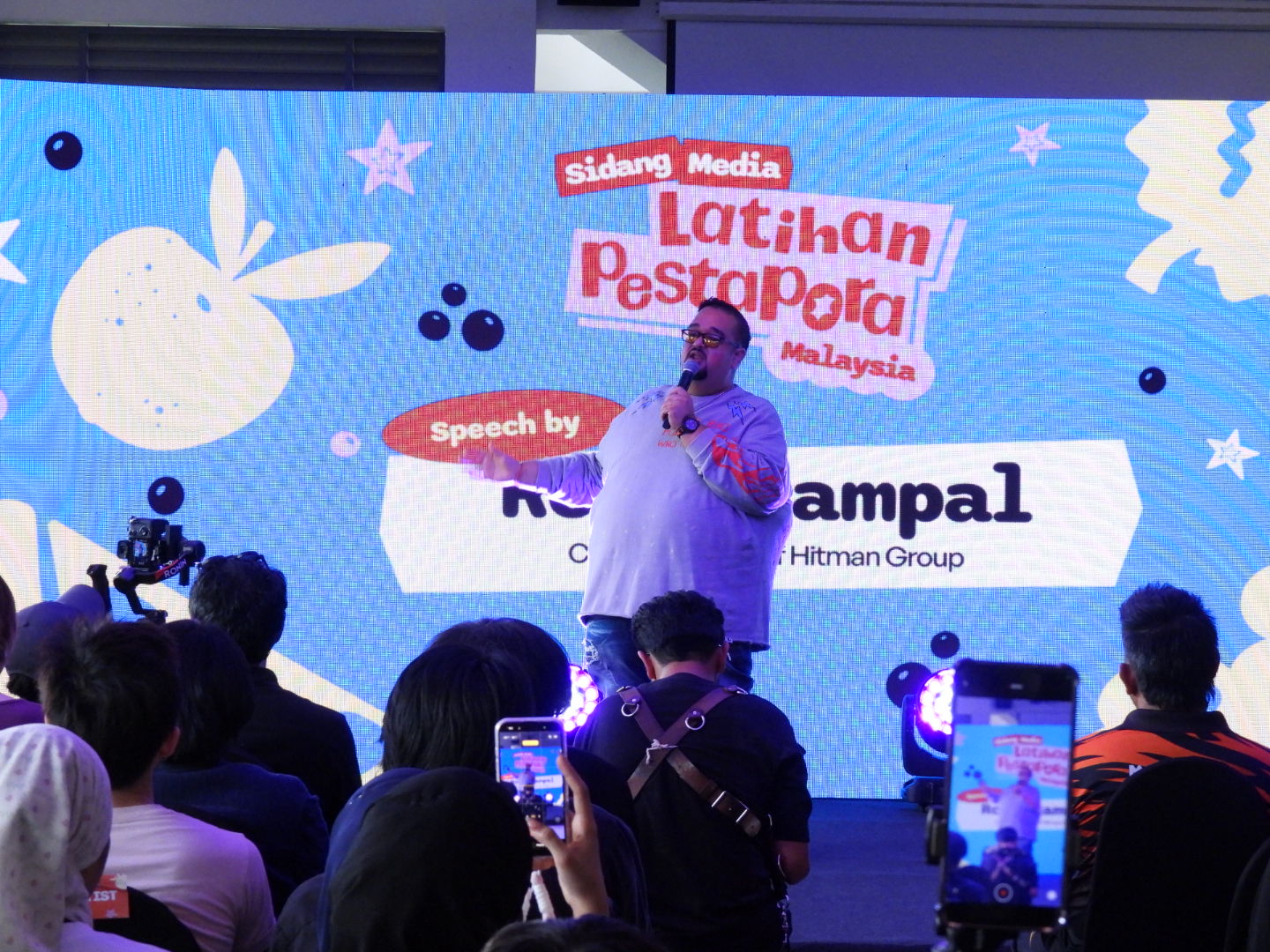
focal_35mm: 85
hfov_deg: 23.0
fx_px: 3119
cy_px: 476
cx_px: 635
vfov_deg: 17.4
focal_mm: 15.2
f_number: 4
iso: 800
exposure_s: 1/160
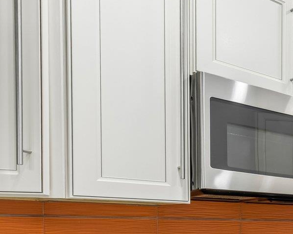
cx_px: 494
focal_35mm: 45
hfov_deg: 24.4
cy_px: 225
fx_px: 390
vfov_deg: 31.3
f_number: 8
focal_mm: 14
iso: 400
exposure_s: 1/6
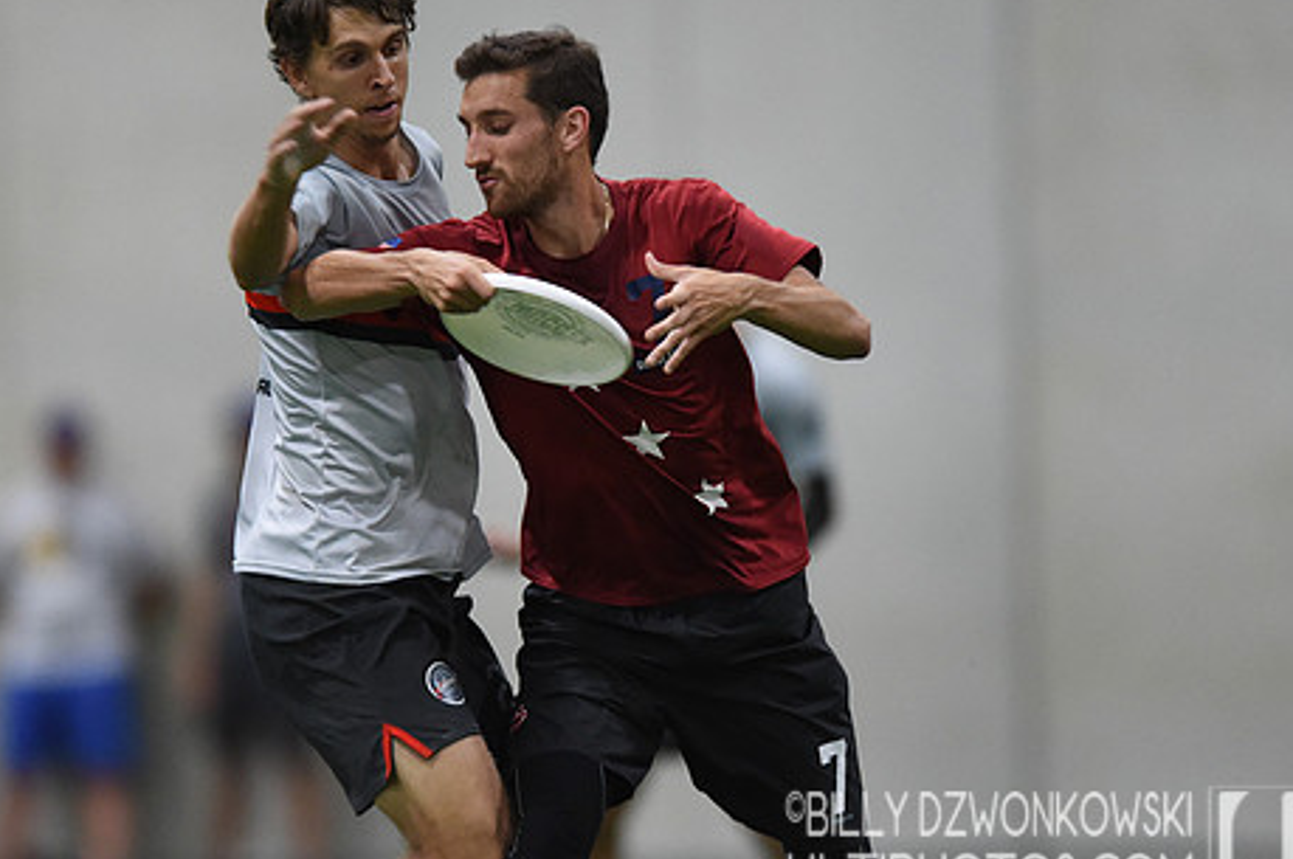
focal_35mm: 505
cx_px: 606
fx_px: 18118
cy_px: 387
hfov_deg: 4.1
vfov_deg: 2.7
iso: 10000
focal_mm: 400
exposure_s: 1/500
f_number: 2.8
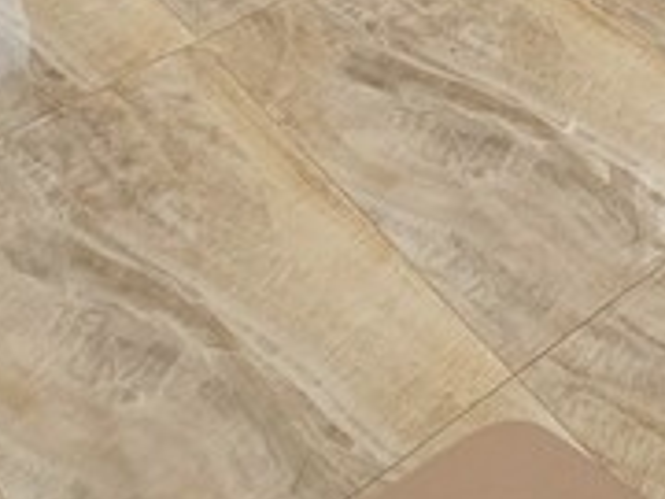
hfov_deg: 21.8
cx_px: 1005
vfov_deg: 14.5
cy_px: -639
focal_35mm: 74
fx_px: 1422
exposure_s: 1/60
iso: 100
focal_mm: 2.2
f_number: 2.2
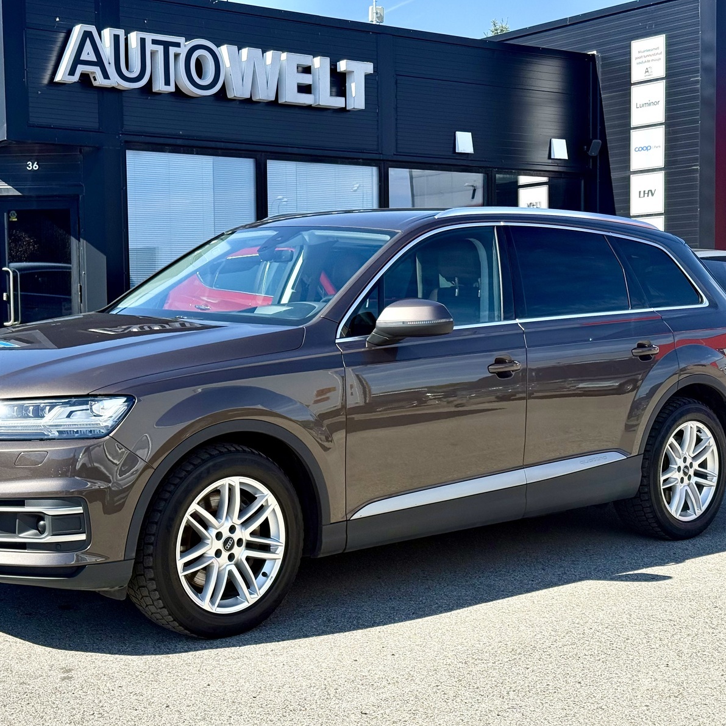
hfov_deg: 30.0
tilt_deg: -2.0
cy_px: 365
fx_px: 1353
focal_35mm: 57
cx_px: 302
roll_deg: +0.6
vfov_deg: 30.0
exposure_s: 1/3534
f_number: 1.78
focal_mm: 6.76
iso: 80
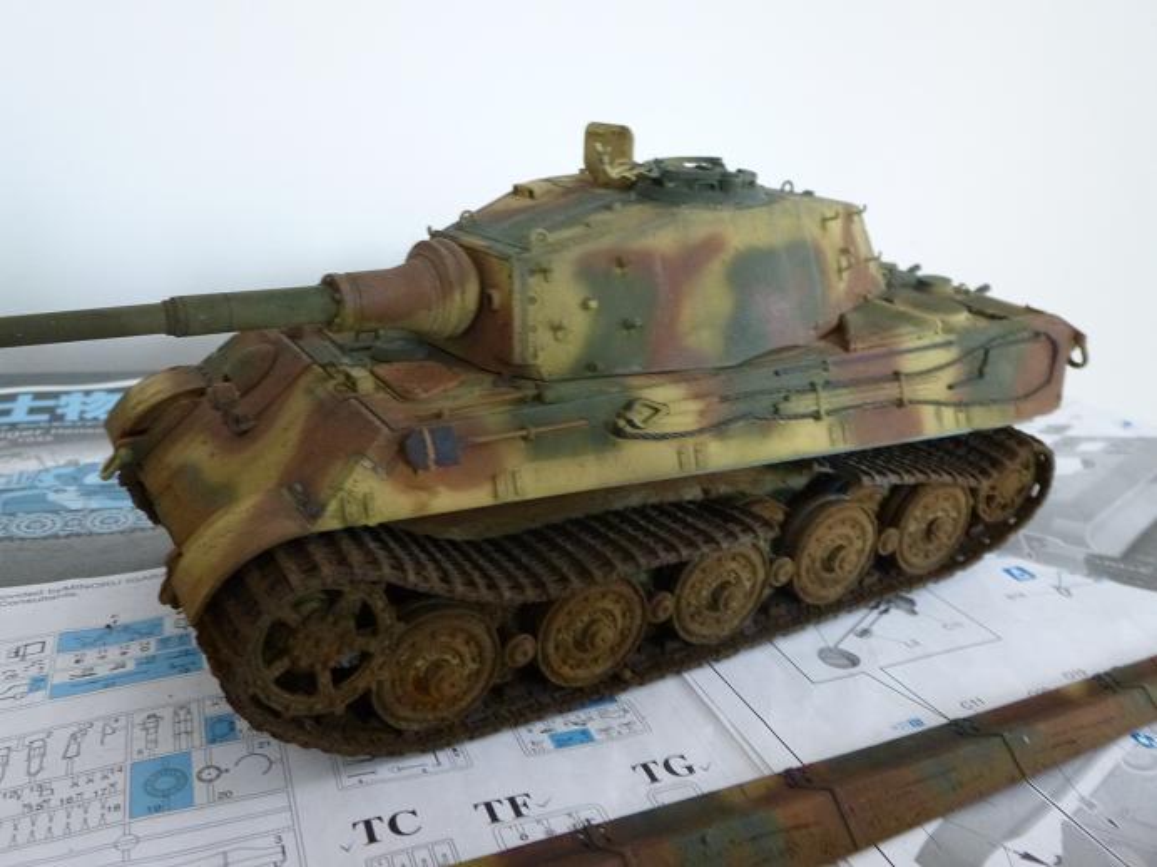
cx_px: 578
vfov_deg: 48.2
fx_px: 969
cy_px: 434
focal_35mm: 29
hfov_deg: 61.7
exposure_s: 1/5
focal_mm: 5.2
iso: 400
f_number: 3.3
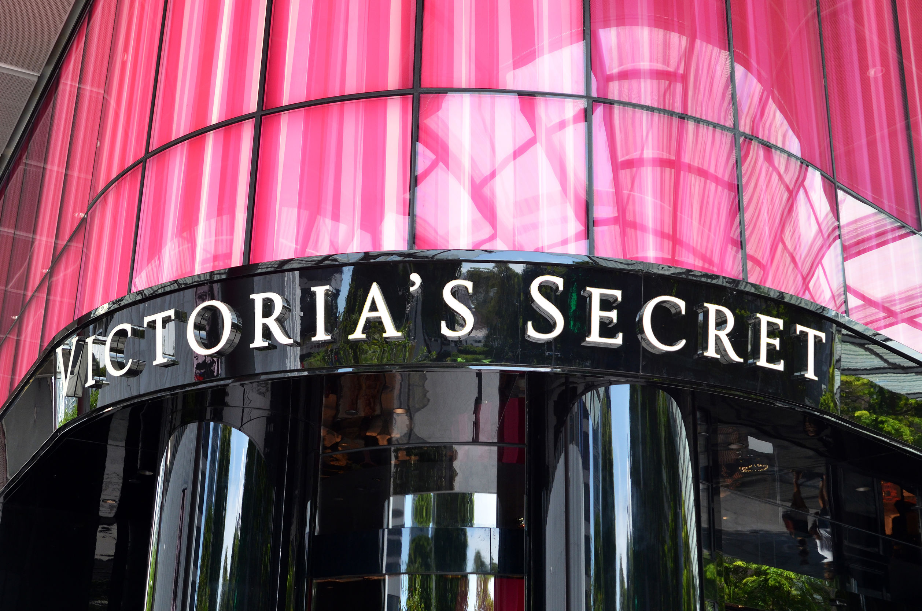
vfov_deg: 28.0
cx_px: 461
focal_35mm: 48
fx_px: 1227
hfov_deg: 41.2
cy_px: 306
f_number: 4
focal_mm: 32
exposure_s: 1/500
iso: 400
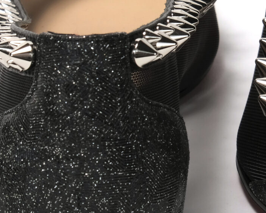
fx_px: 2221
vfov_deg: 5.5
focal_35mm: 282
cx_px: 245
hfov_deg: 6.8
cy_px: 47
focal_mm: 55
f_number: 14
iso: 200
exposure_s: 1/125
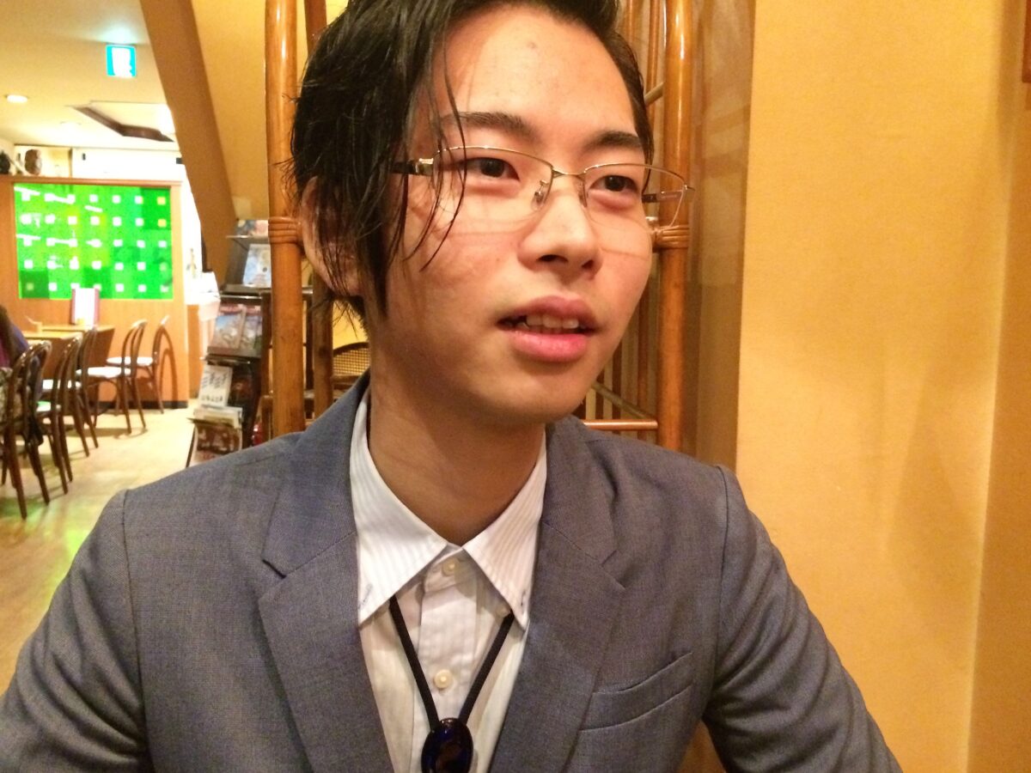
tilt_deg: -6.4
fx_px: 864
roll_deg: -3.3
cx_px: 516
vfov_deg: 48.2
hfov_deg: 61.7
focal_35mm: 29
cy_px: 386
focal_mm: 4.15
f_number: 2.2
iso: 640
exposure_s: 1/15
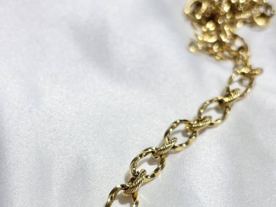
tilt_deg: -41.1
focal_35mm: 70
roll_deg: +6.9
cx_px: 139
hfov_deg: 27.8
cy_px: 176
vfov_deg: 20.7
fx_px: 558
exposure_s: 1/405
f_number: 1.6
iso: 32
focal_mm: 5.96
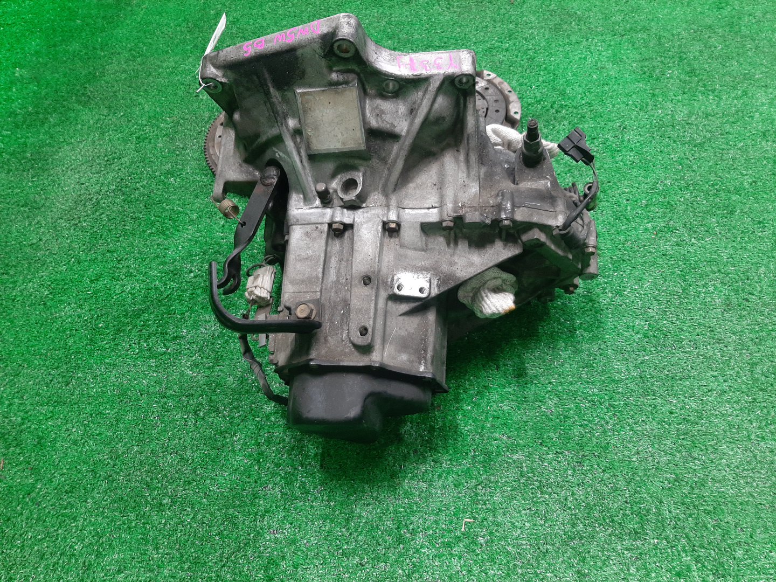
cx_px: 388
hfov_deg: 67.3
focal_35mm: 26
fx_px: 583
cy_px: 291
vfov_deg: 53.1
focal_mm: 3.93
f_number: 1.7
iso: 167
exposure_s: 1/50
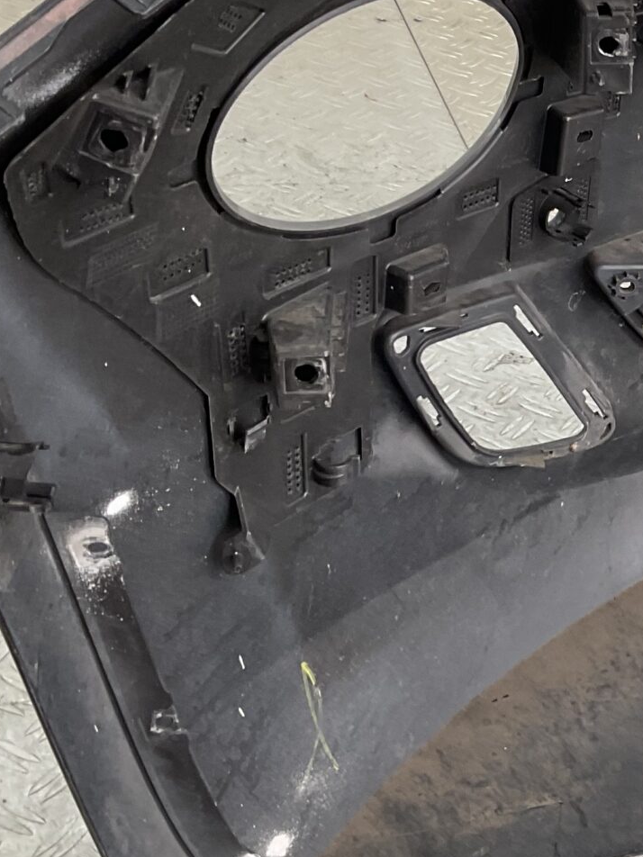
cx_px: 858
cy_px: 357
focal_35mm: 78
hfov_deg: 17.6
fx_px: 1932
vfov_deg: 25.0
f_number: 1.8
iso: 25
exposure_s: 1/120
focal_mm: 3
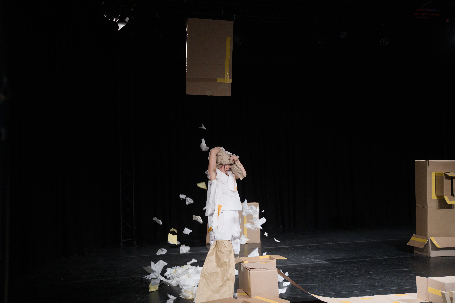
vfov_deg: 37.2
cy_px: 152
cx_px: 228
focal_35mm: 36
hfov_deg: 53.5
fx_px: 451
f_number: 2.8
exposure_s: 1/100
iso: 400
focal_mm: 35.7
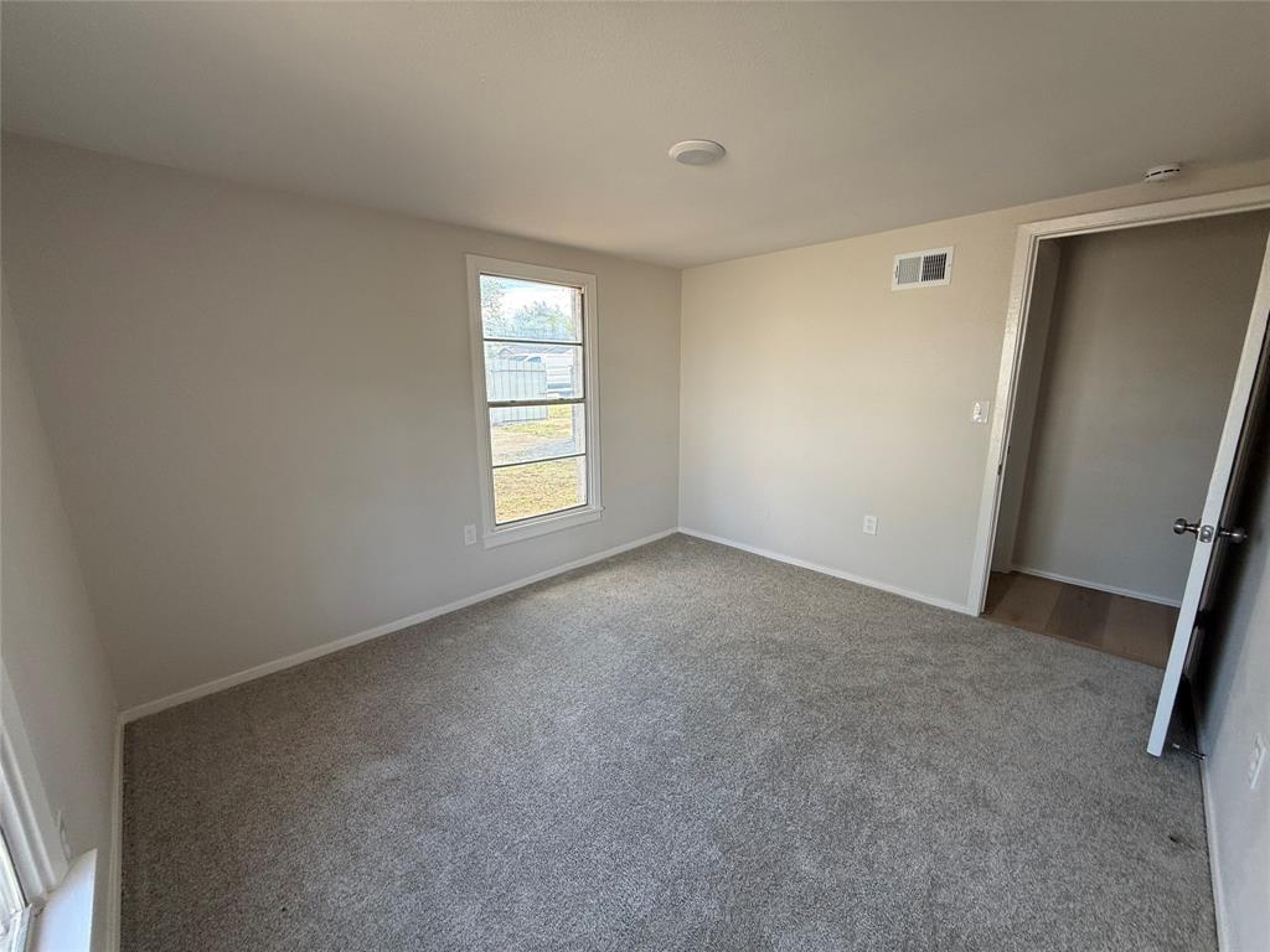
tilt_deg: -11.2
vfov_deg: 85.7
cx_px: 635
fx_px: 514
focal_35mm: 14
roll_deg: +1.0
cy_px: 476
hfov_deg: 102.1
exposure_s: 1/108
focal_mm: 2.22
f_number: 2.2
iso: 64
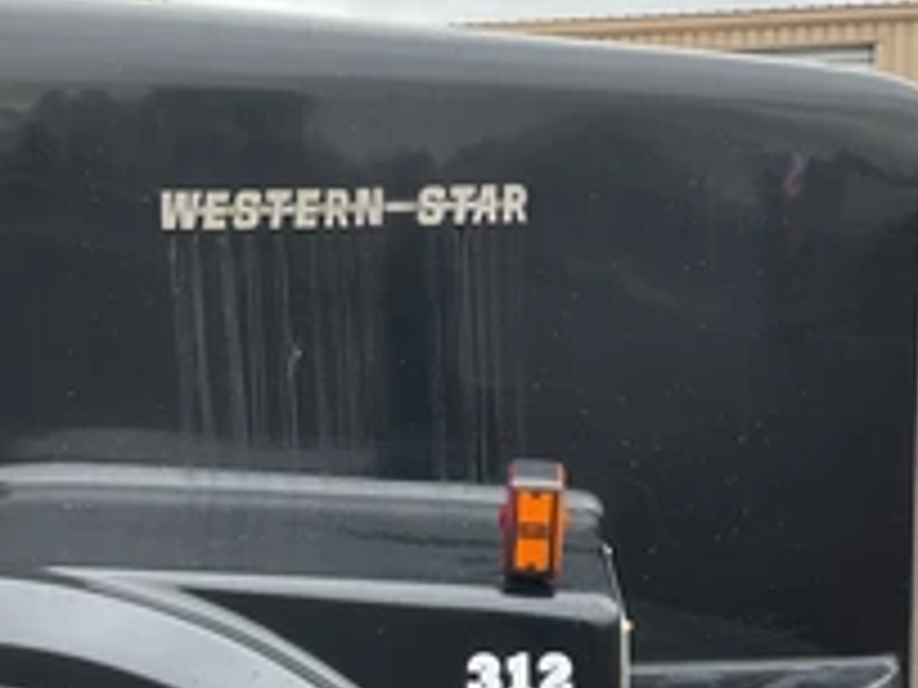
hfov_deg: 33.8
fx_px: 1512
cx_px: 428
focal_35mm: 57
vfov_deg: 25.5
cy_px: 459
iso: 32
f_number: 1.8
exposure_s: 1/172
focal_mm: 3
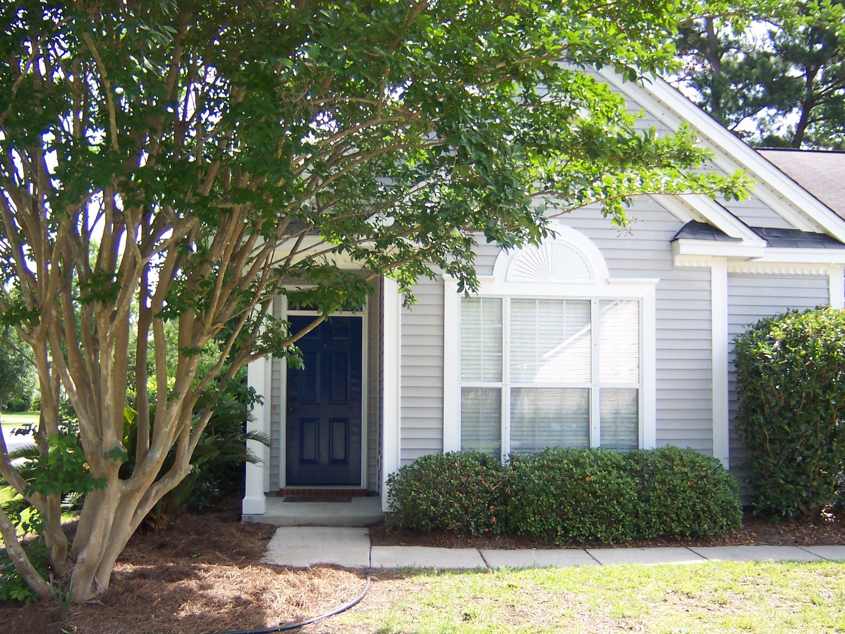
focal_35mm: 36
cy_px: 317
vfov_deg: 39.7
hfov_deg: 51.4
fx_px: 879
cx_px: 422
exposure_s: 1/350
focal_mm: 5.6
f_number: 2.2
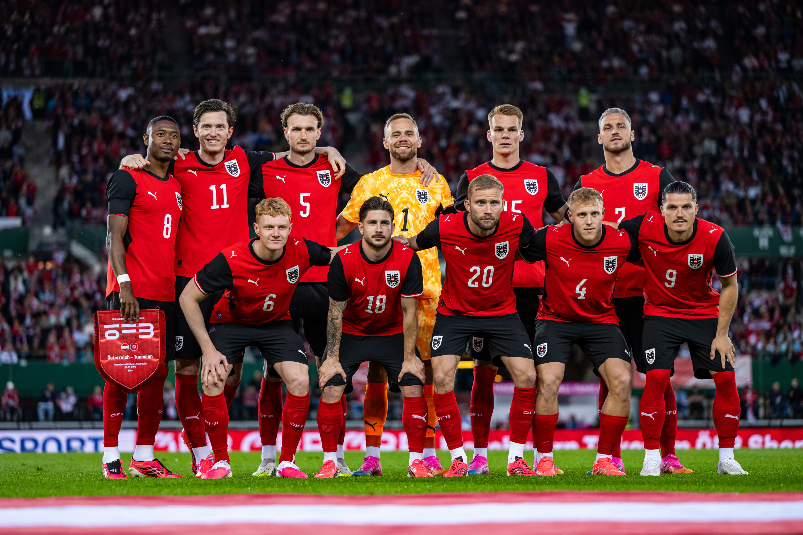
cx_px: 402
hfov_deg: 16.4
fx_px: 2788
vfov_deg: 11.0
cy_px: 268
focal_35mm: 125
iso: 1250
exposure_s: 1/1000
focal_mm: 125
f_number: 2.8
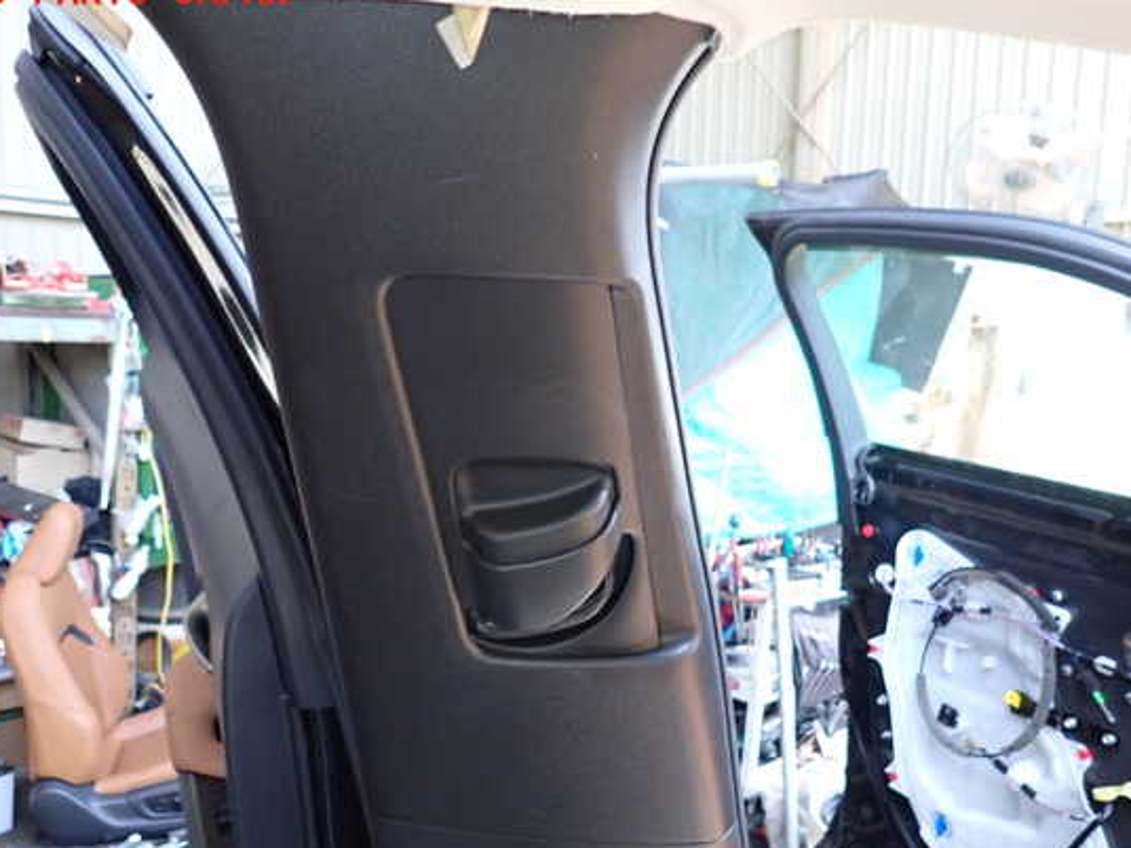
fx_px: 915
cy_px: 439
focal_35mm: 28
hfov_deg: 63.4
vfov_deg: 49.7
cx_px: 538
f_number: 5.6
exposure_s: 1/30
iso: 500
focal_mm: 4.5
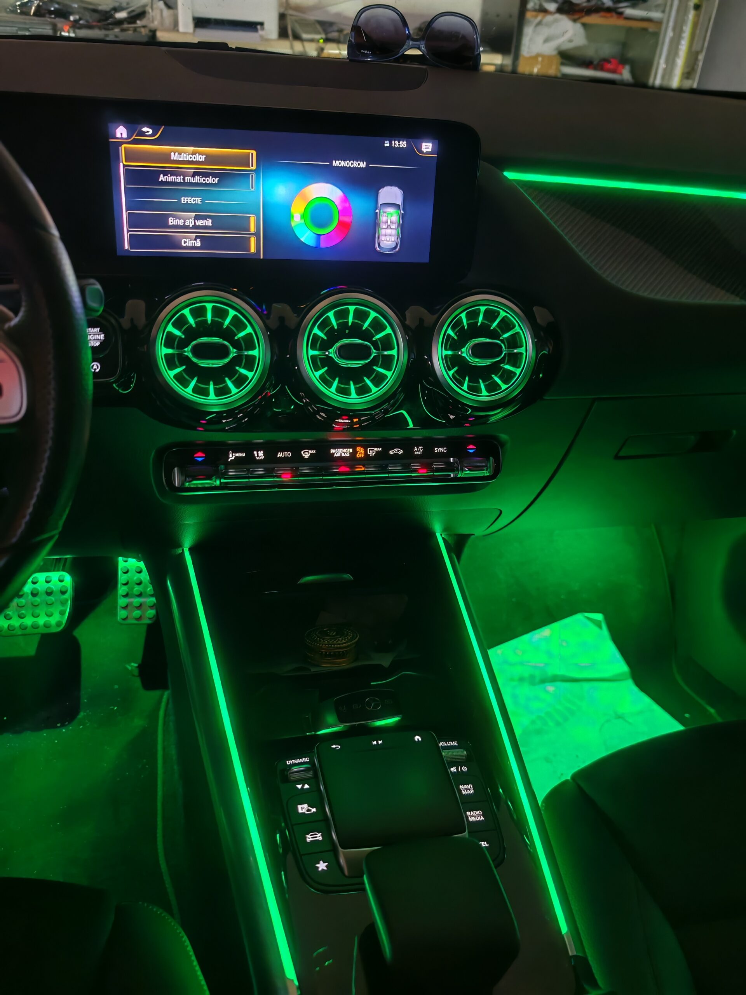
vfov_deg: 65.3
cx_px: 373
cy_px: 498
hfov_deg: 51.4
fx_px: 776
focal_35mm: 27
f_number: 1.4
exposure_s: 1/20
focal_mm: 6.83
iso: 2500
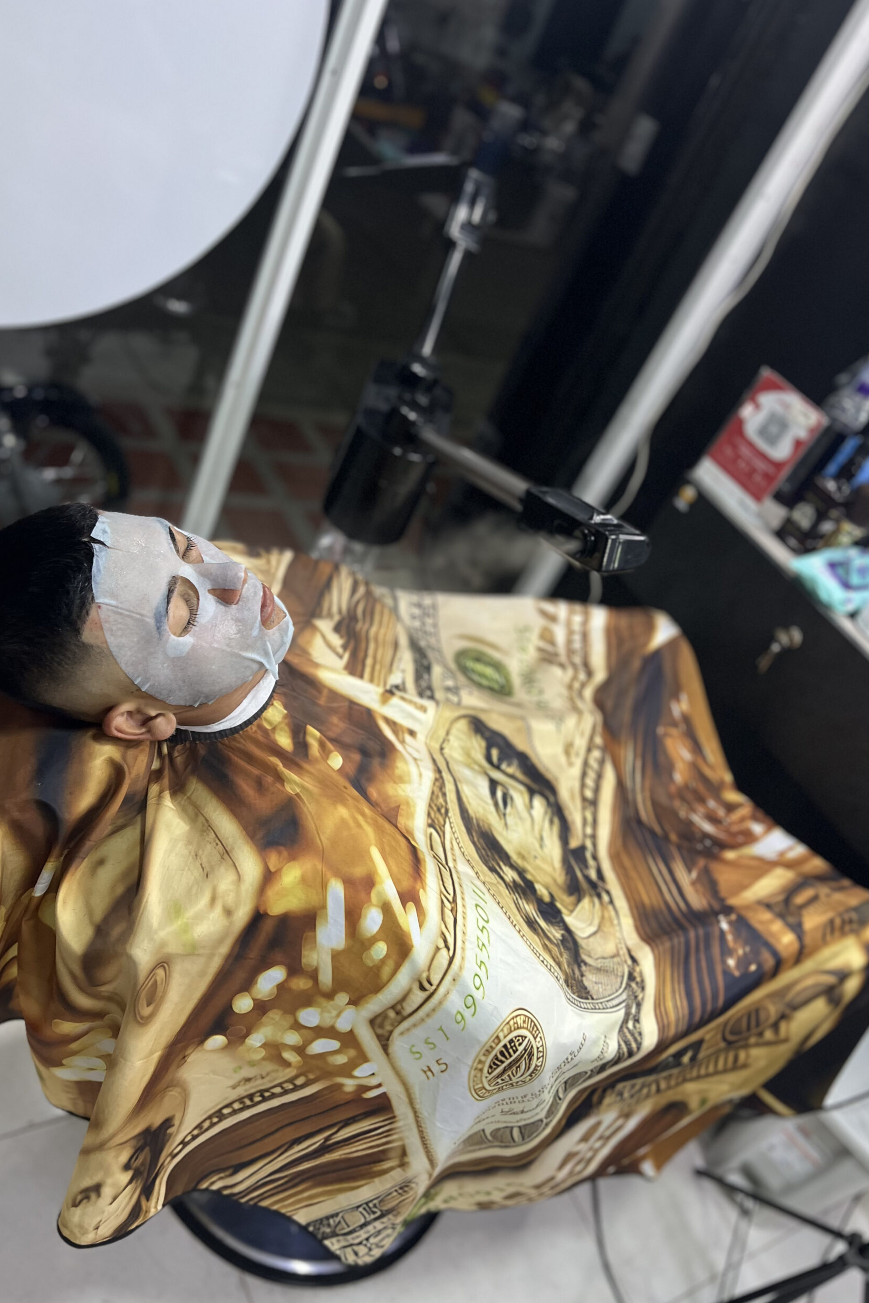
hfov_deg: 46.4
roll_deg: -26.0
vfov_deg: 65.5
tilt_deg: -35.7
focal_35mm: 28
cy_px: 637
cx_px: 399
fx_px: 1014
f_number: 1.5
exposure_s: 1/120
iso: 125
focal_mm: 5.7
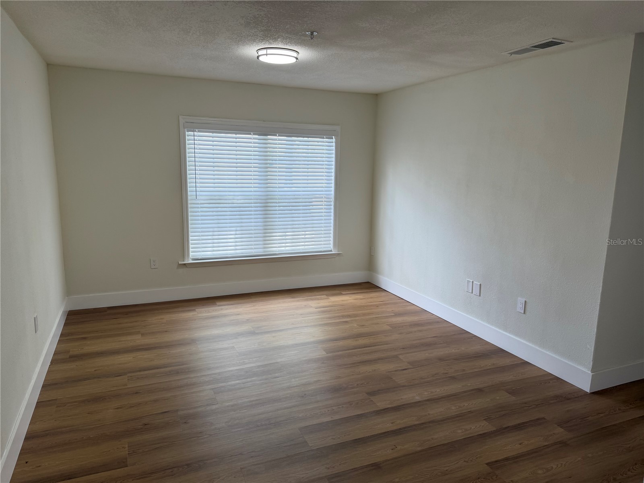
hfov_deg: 71.6
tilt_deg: -9.0
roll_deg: -0.9
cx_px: 322
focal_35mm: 24
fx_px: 446
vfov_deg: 56.8
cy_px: 242
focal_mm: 6.76
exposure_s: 1/138
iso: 80
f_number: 1.78
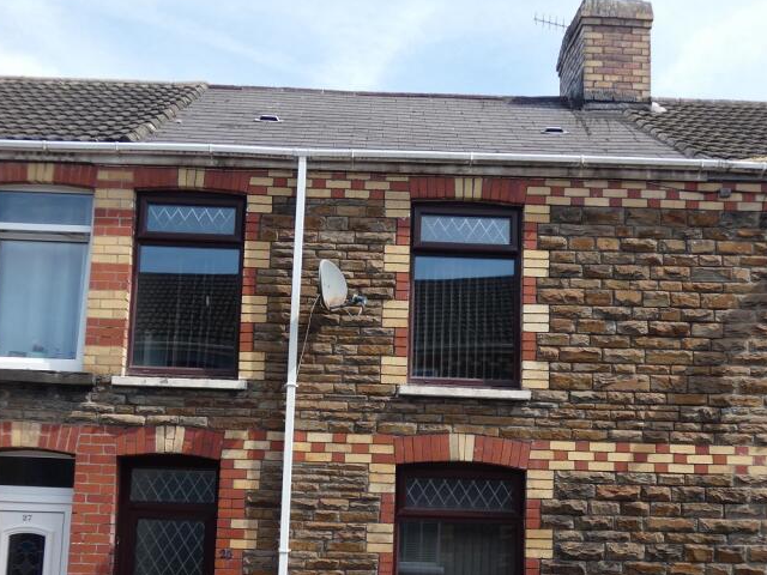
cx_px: 387
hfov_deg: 39.7
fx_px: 1064
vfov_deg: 30.1
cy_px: 370
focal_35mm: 48
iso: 80
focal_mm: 5.3
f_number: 3.3
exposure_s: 1/640
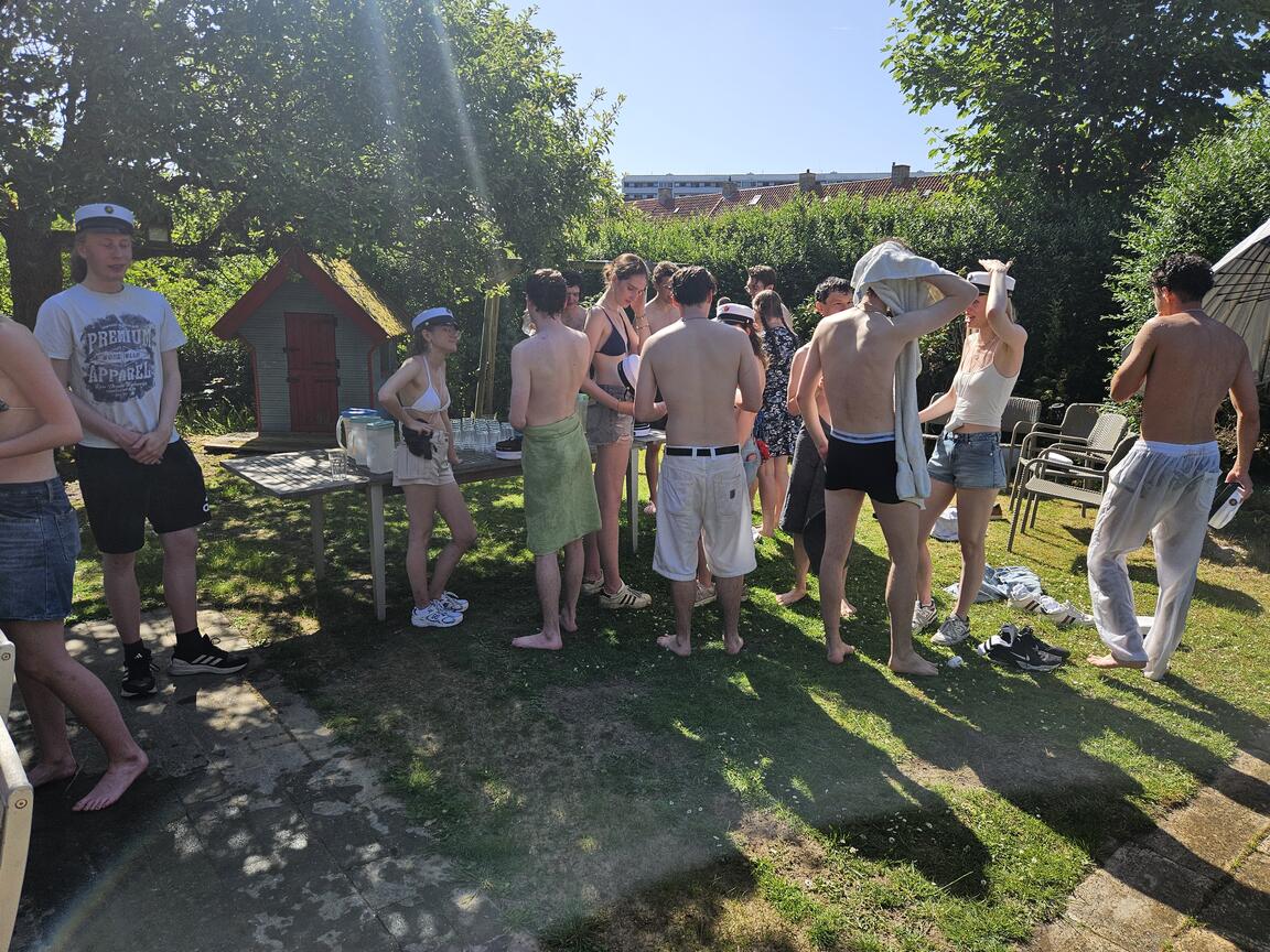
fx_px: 844
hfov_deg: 73.9
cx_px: 635
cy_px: 476
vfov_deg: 58.9
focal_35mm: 23
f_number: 1.8
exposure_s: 1/1272
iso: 25
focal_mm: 5.4
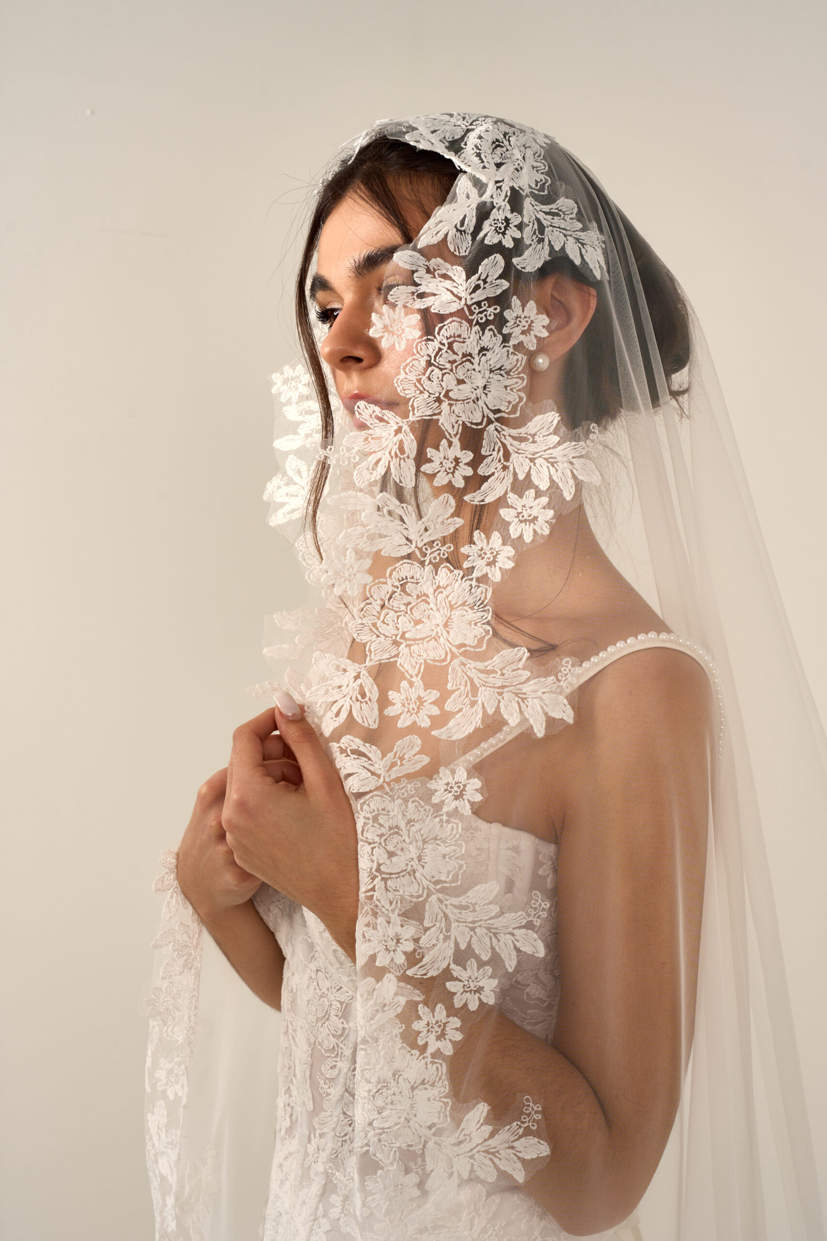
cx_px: 414
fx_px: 2136
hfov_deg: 21.9
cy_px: 620
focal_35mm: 62
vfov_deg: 32.4
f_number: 10
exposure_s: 1/200
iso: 100
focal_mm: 62
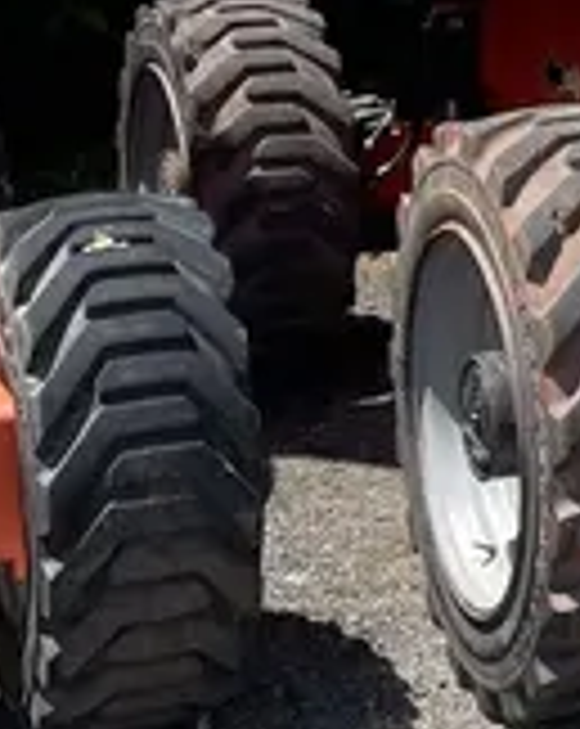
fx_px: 2475
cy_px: 2
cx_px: 1129
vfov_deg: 16.4
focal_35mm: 115
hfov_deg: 12.0
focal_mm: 4.2
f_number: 1.6
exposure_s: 1/1949
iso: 32
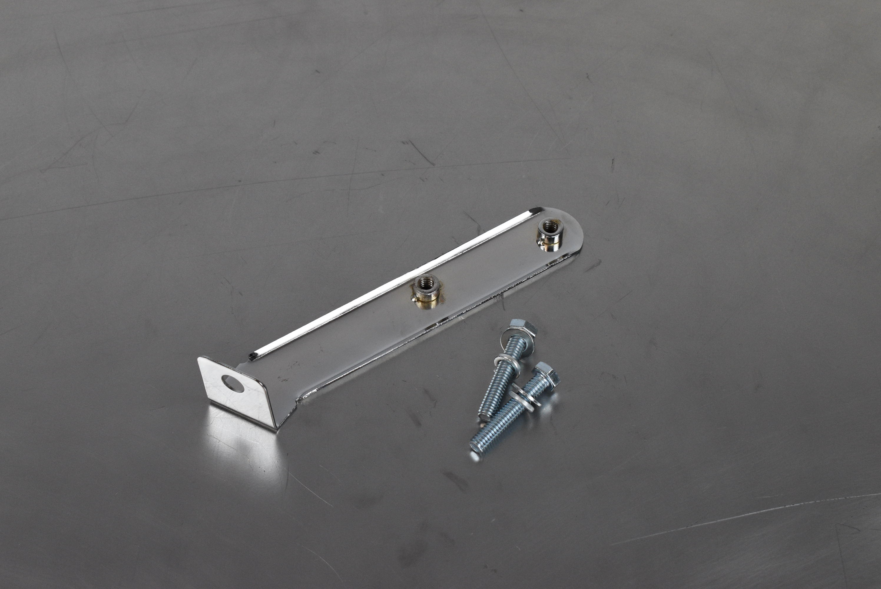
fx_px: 1763
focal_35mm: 72
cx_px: 440
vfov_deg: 19.0
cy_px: 294
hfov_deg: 28.1
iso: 1250
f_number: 8
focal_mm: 48
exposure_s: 1/250
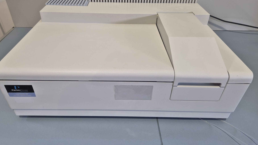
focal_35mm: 26
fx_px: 178
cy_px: 54
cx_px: 125
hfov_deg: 71.9
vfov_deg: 44.0
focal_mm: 5.4
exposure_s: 1/100
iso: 160
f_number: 1.8
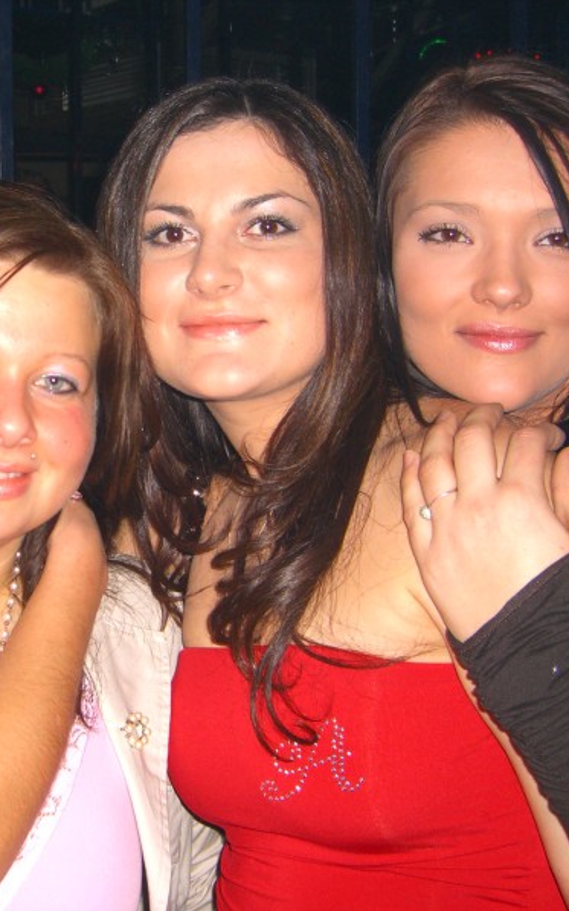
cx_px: 85
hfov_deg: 23.5
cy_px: 456
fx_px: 1340
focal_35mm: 54
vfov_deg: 37.5
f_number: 2.8
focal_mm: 7.9
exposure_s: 1/60
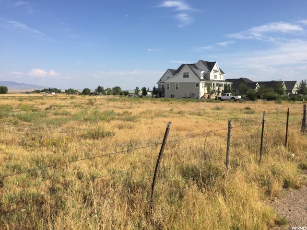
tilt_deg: -5.6
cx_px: 154
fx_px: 257
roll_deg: -1.9
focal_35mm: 29
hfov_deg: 61.7
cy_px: 115
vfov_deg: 48.2
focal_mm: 4.15
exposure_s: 1/2475
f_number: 2.2
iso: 32
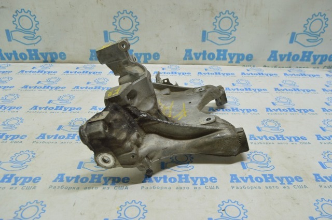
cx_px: 166
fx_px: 249
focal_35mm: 27
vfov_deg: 47.8
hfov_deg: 67.4
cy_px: 110
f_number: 5.6
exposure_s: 1/20
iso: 400
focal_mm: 18
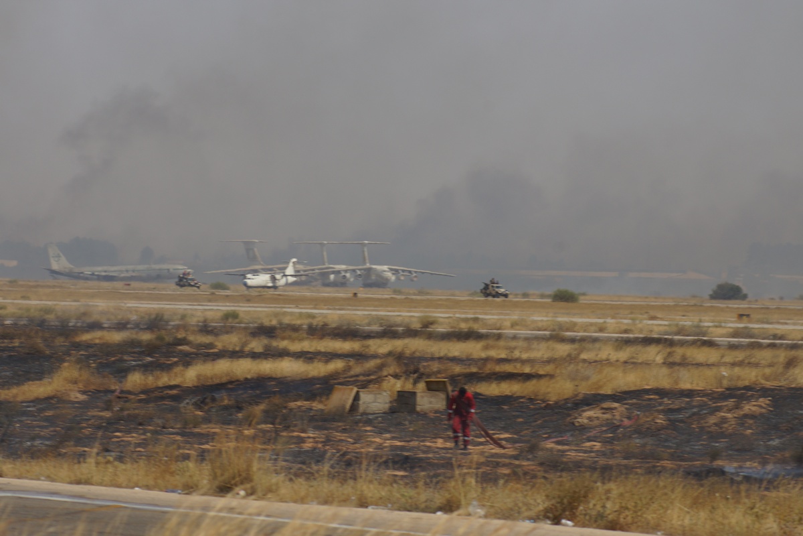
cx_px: 402
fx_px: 5018
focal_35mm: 225
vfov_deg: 6.1
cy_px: 268
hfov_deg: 9.1
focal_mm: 150
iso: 100
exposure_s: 1/400
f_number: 8
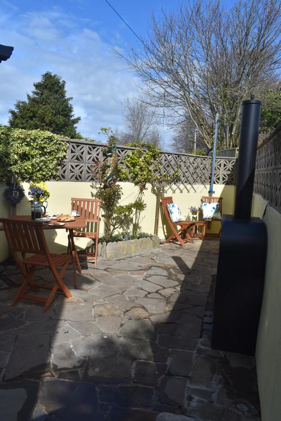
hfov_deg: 47.9
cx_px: 140
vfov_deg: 67.4
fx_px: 316
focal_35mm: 27
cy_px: 210
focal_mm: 18
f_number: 10
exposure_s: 1/400
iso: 200
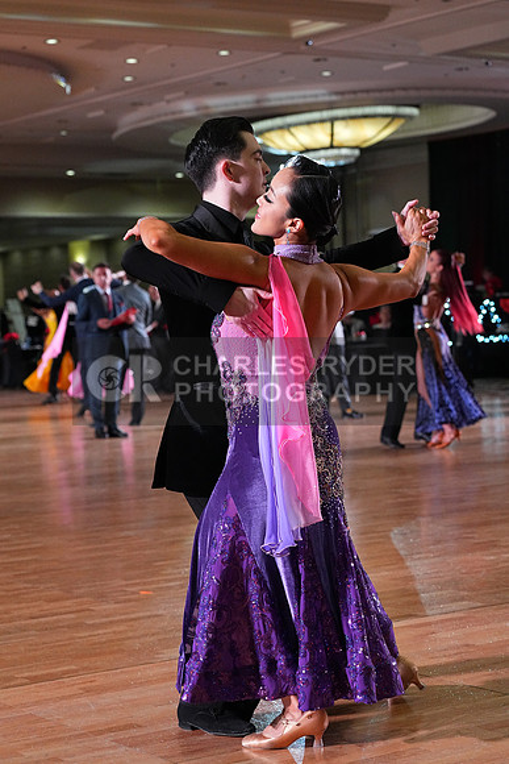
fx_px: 1632
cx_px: 254
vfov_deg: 26.3
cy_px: 382
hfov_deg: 17.7
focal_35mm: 77
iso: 6400
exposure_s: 1/400
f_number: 5
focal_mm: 77
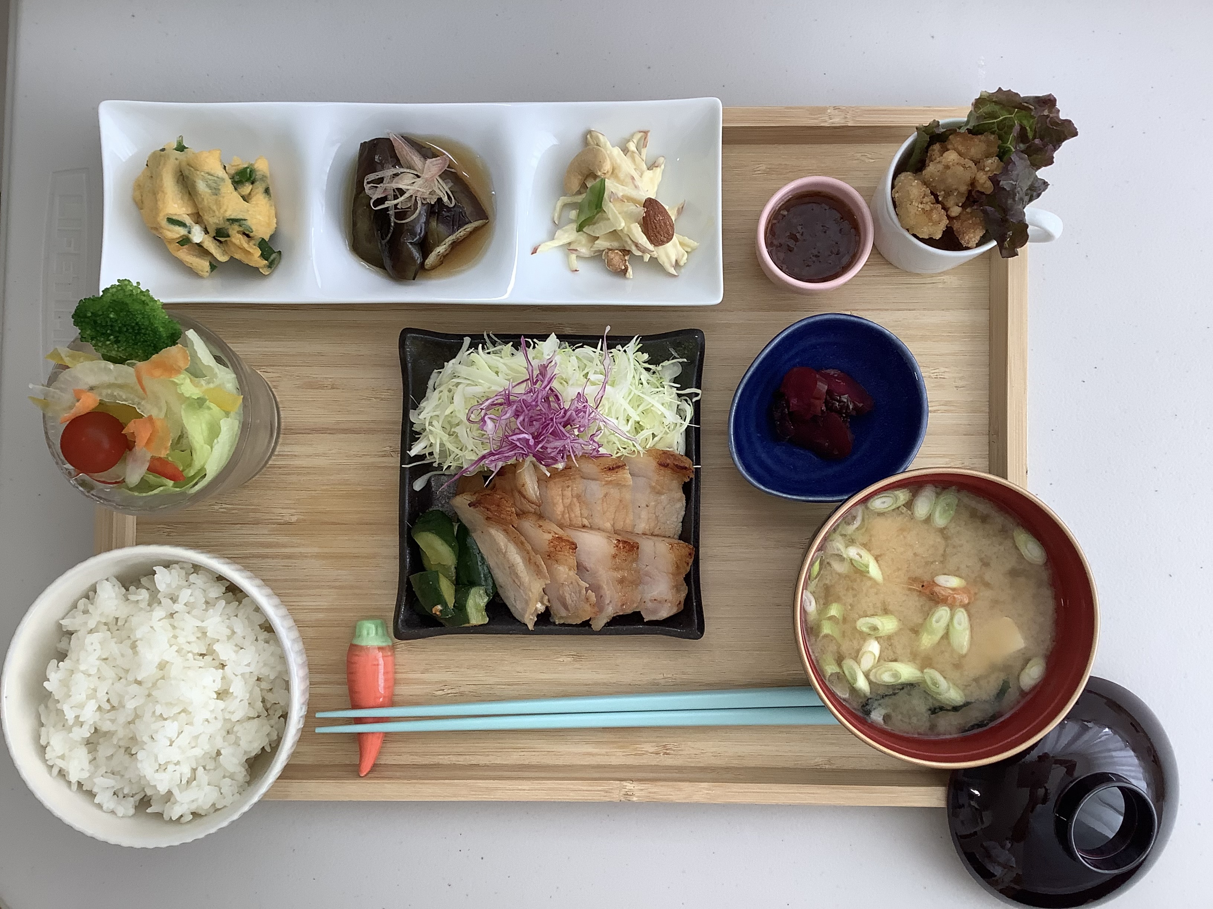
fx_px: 1086
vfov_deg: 45.4
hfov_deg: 58.4
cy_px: 454
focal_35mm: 31
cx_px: 606
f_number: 2.4
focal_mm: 3.3
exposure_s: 1/60
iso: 50
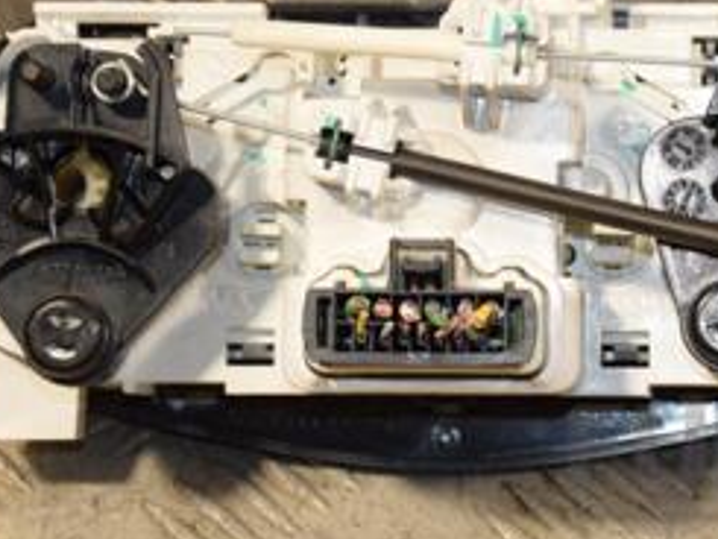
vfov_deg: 7.2
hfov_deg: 9.6
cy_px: 59
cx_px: 513
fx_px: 4254
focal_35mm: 205
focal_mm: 58
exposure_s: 1/200
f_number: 5.6
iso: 800
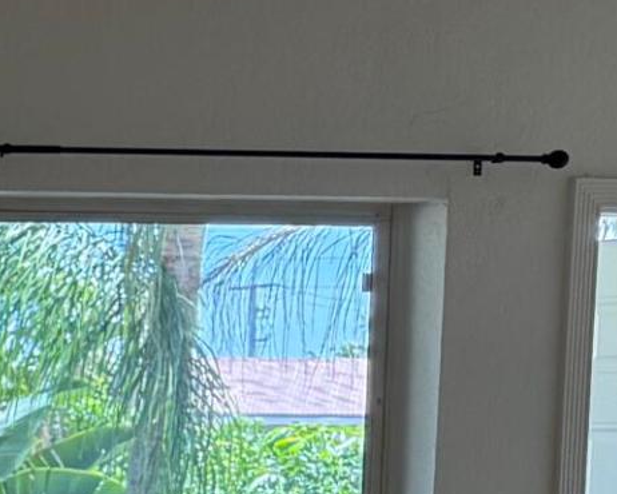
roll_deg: -0.5
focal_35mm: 146
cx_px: -1201
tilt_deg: -3.9
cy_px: 620
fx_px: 2667
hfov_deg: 10.0
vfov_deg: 10.4
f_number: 1.78
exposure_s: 1/170
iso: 200
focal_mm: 6.76
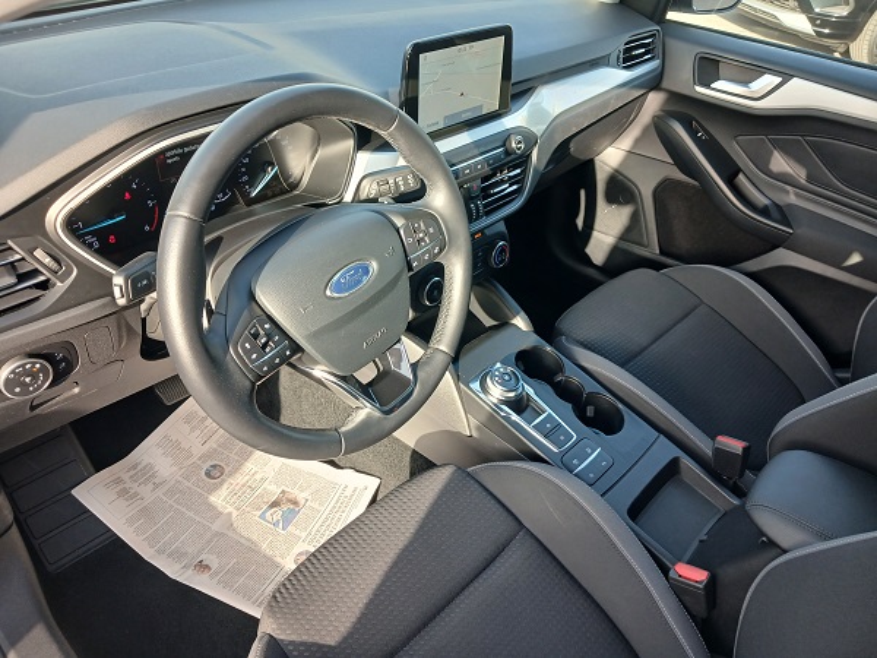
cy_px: 329
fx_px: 684
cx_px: 438
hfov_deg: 65.3
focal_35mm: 27
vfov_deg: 51.4
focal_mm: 3.98
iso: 40
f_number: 1.8
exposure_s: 1/50
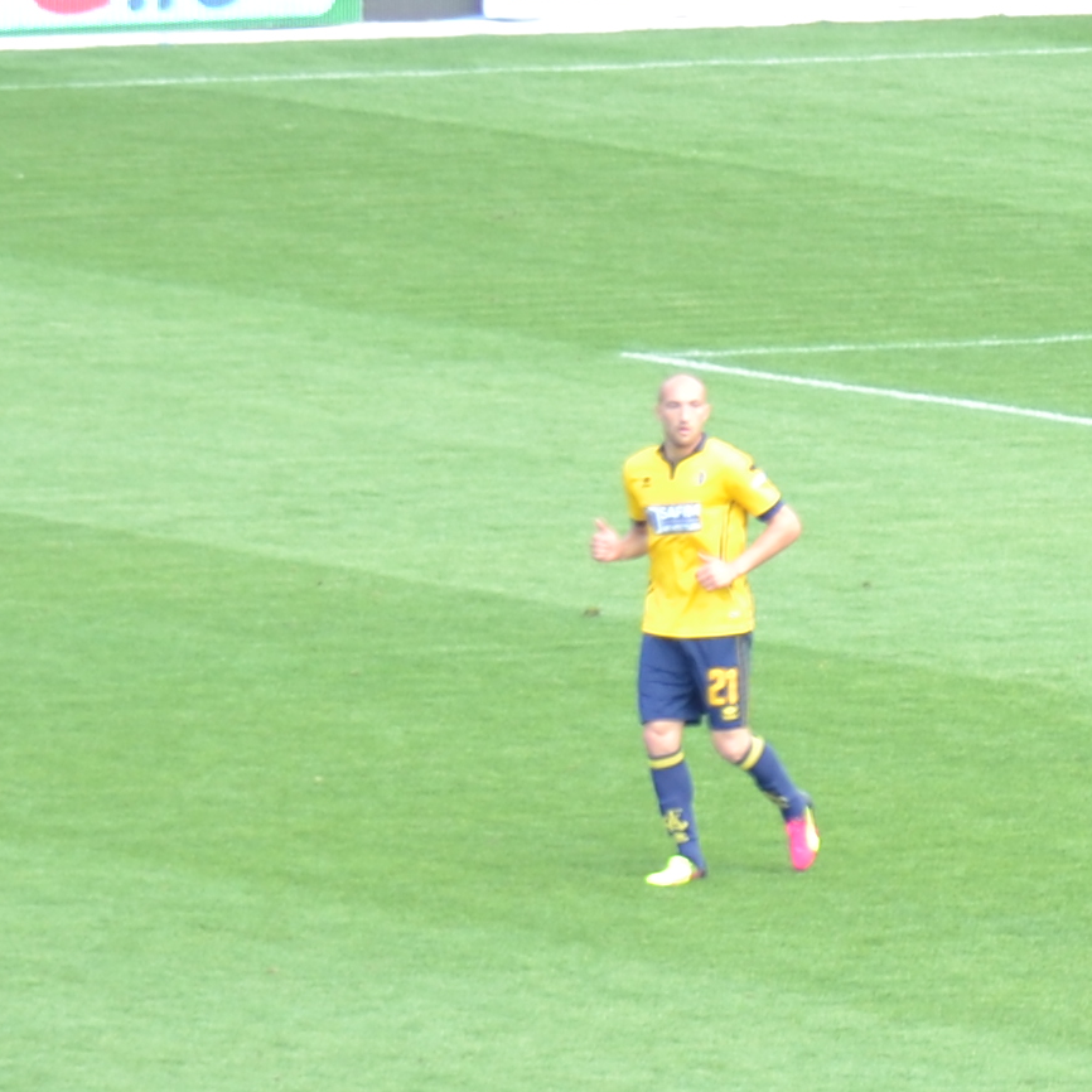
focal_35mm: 760
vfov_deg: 2.3
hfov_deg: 2.3
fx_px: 27125
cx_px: 2001
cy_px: 681
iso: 100
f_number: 4.8
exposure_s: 1/60
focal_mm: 112
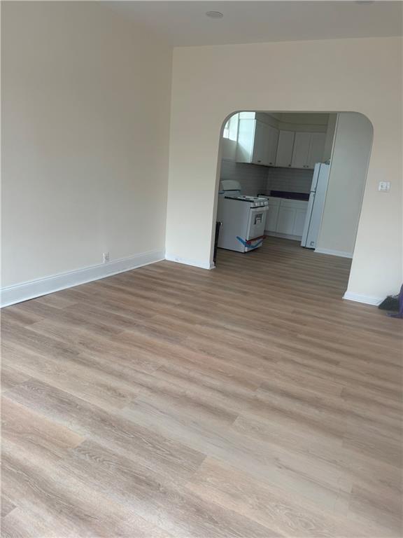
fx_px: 373
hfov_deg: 56.8
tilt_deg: -12.0
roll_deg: -4.4
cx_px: 202
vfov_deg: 71.6
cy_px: 269
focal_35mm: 24
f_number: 1.78
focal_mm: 6.76
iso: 125
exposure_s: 1/121
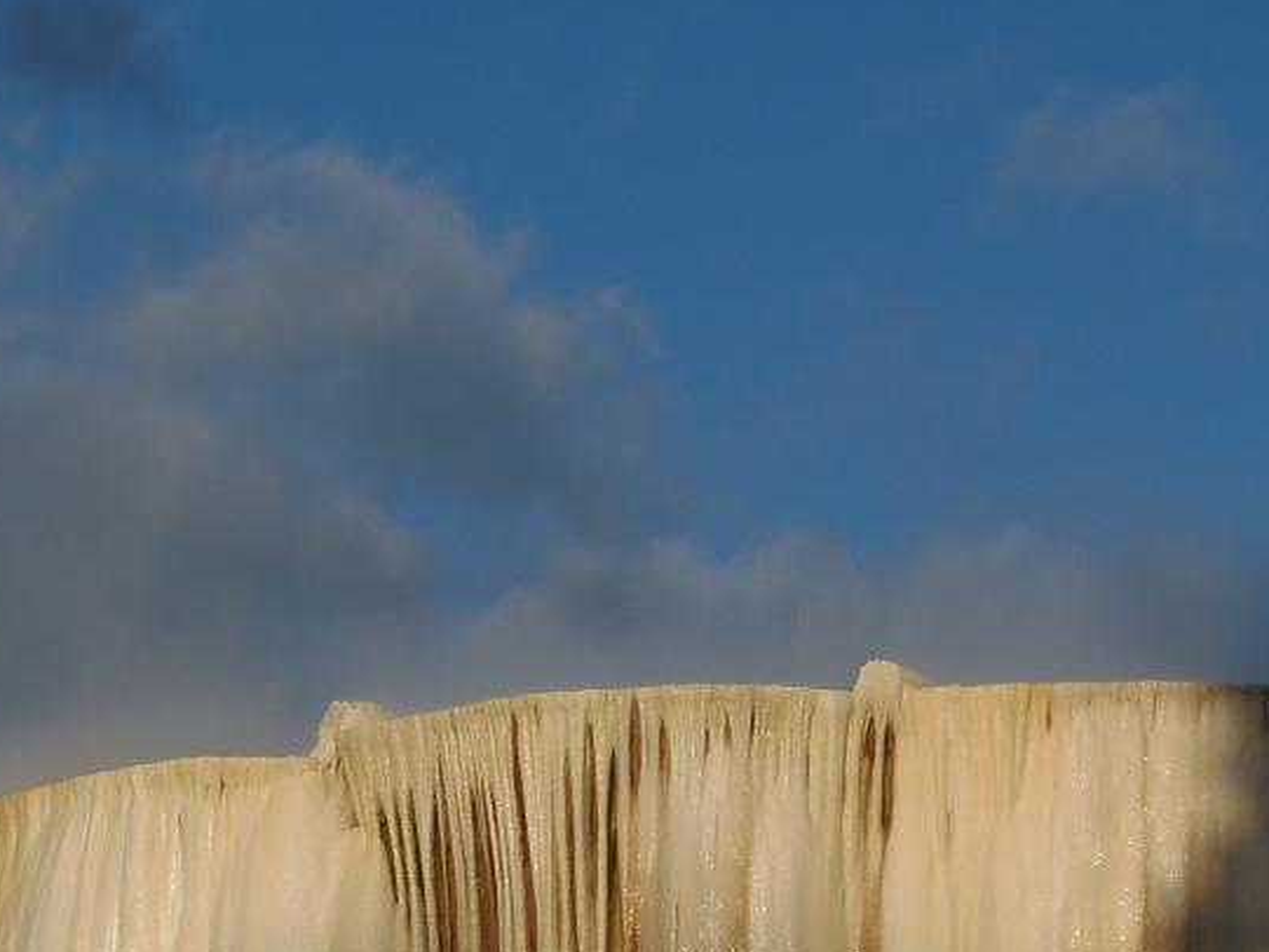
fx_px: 5463
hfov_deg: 13.2
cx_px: 565
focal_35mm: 149
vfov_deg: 9.9
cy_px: 889
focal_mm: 11.7
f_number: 7.4
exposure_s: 1/320
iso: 64
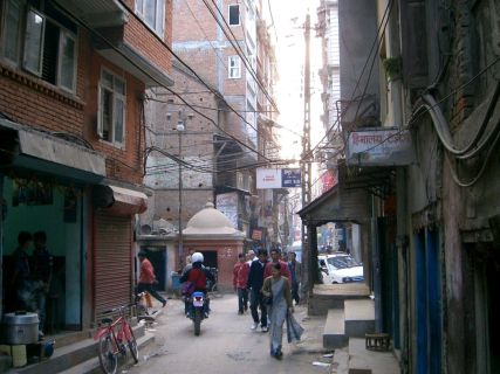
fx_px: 563
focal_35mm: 39
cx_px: 250
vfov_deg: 36.8
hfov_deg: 47.9
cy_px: 187
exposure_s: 1/60
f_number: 2.8
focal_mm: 8
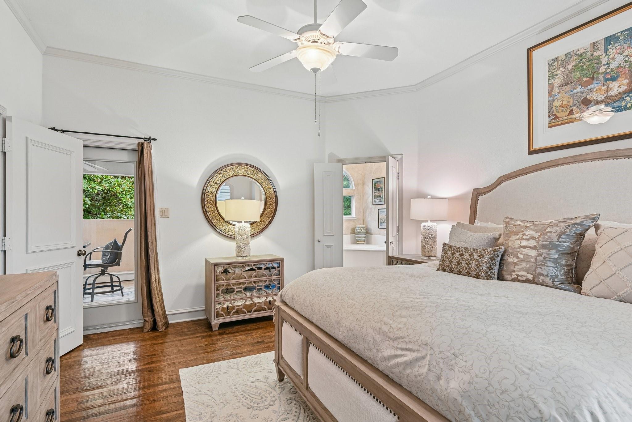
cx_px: 316
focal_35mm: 19
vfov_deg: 64.5
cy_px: 211
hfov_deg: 86.9
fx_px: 334
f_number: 8
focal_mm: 19
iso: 400
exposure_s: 1/5
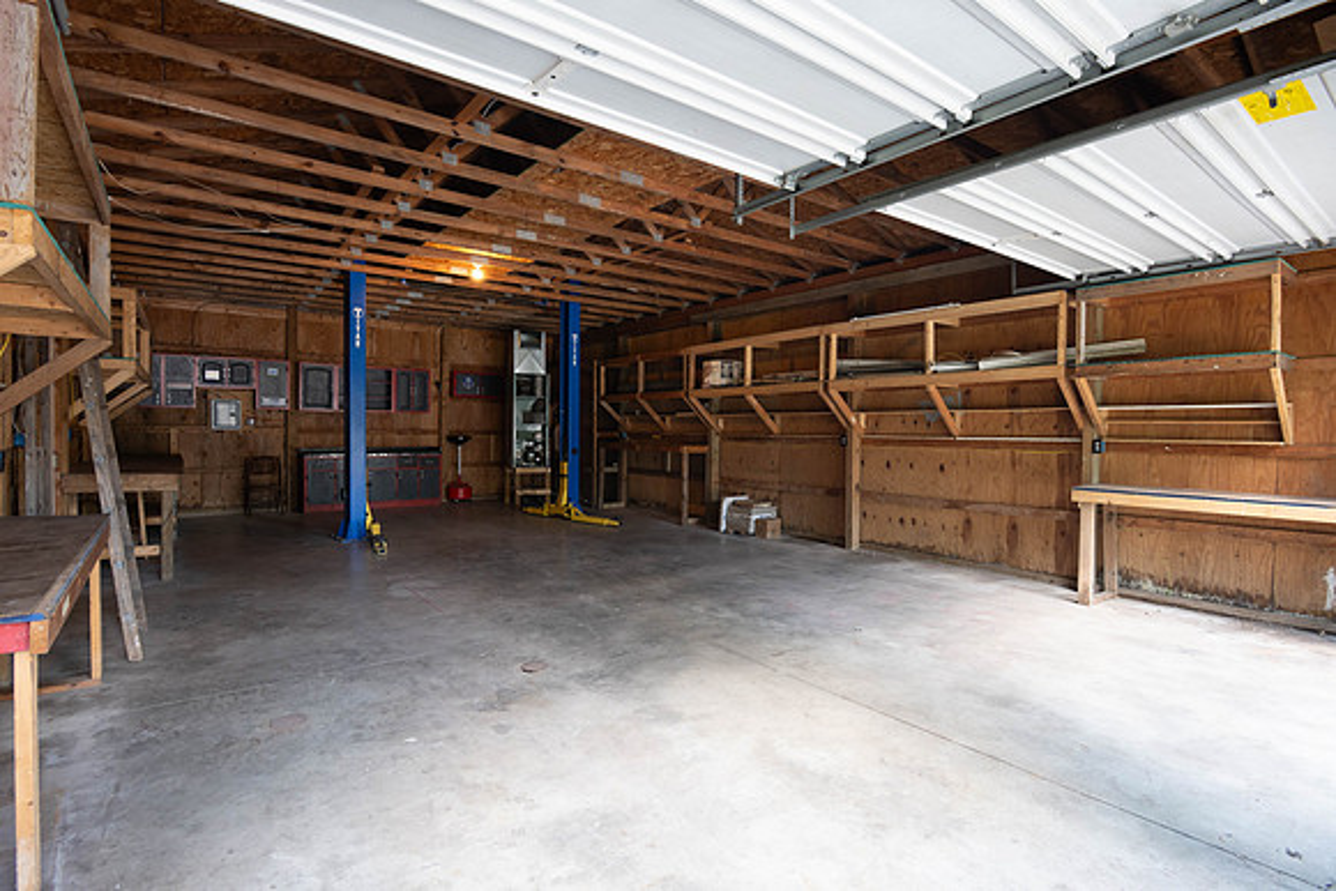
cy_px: 446
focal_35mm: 17
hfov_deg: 93.3
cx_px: 668
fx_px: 631
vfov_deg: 70.5
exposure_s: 1/30
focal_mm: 17
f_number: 5.6
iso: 1250
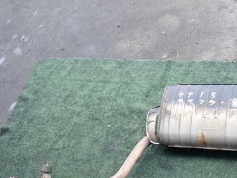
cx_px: 168
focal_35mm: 48
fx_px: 329
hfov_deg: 38.9
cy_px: 122
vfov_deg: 30.0
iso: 100
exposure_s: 1/125
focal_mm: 5.4
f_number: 2.3
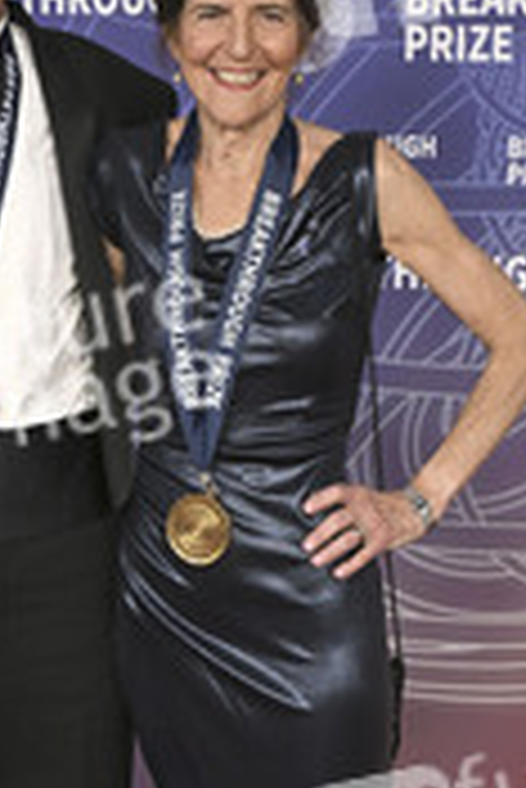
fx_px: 2493
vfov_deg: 17.8
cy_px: 608
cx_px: 121
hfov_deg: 12.0
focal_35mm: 114
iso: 2000
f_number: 4.5
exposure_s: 1/320
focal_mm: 50
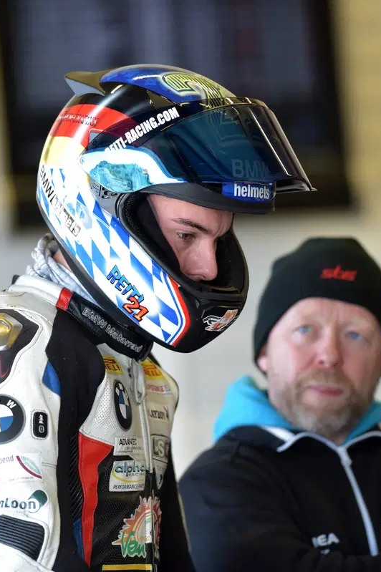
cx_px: 168
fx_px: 7165
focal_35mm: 451
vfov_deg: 4.6
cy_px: 286
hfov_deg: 3.0
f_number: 4.5
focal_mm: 300
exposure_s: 1/500
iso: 2000
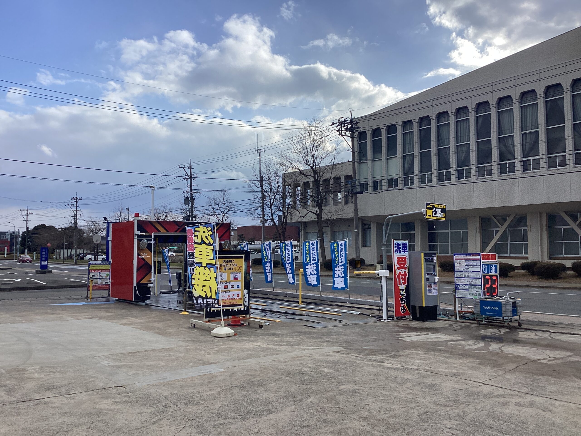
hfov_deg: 58.4
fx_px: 520
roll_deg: +0.5
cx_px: 290
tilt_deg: +3.9
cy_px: 218
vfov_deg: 45.4
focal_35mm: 31
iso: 25
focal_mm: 3.3
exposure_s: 1/1456
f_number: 2.4
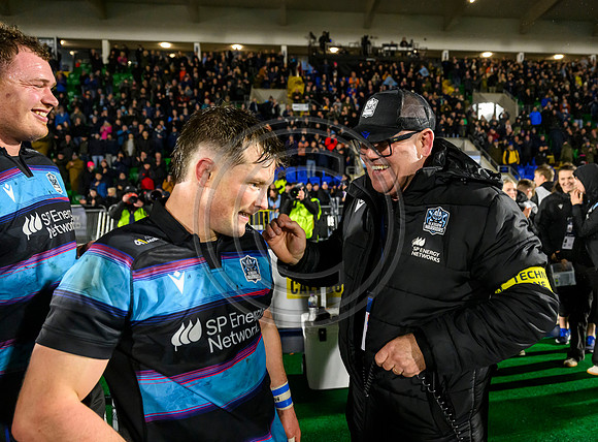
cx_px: 352
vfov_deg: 50.4
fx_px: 469
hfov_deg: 64.6
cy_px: 207
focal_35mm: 27
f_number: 4
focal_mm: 24
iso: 6400
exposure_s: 1/800
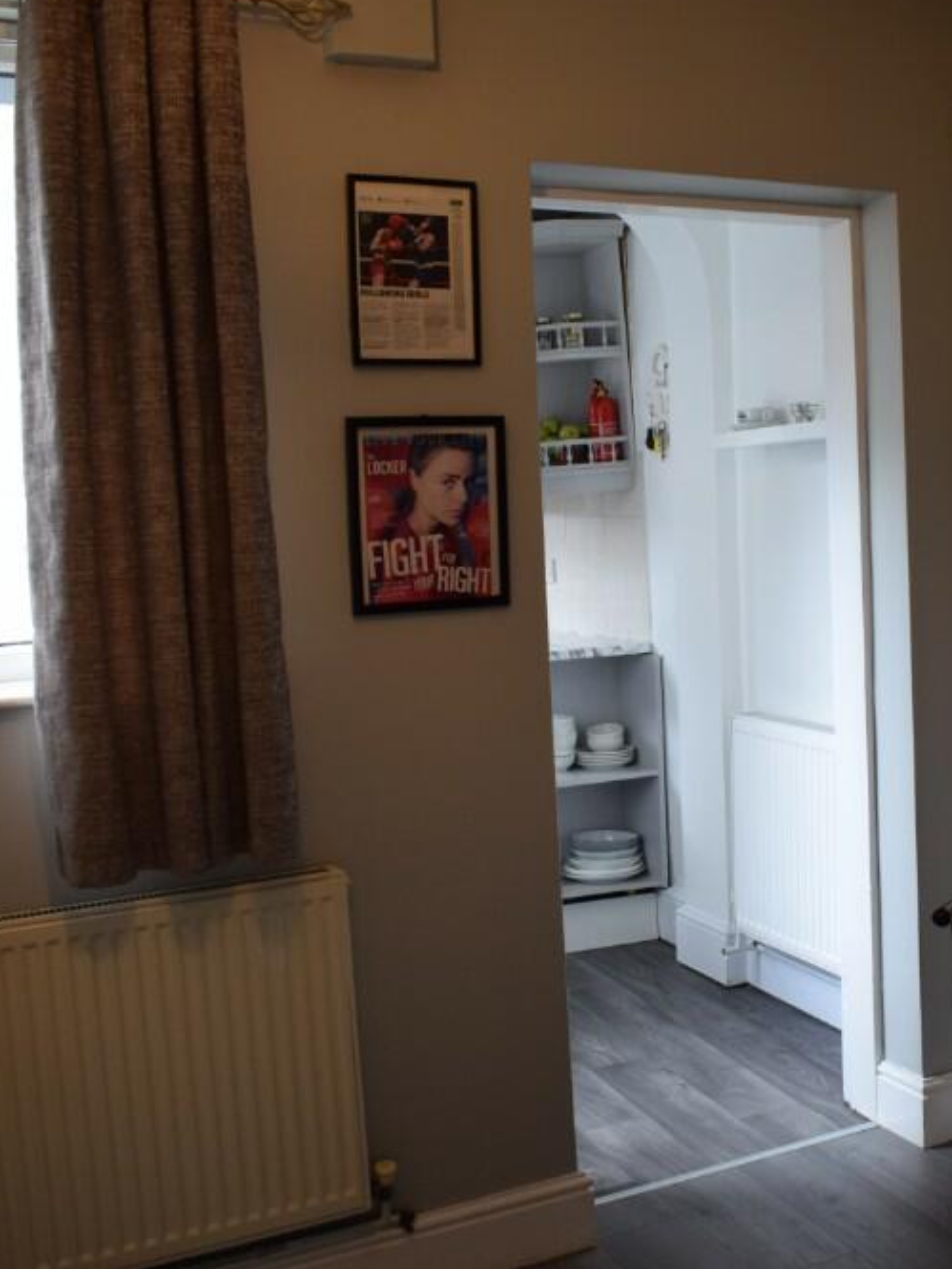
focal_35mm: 40
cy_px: 623
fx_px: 1466
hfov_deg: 35.1
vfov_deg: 46.8
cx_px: 719
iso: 400
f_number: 4
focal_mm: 18
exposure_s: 1/60
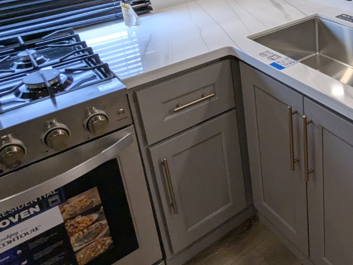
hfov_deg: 46.0
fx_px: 377
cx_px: 309
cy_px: 42
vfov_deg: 36.9
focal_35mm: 37
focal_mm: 2.35
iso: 203
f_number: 2.2
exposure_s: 1/173
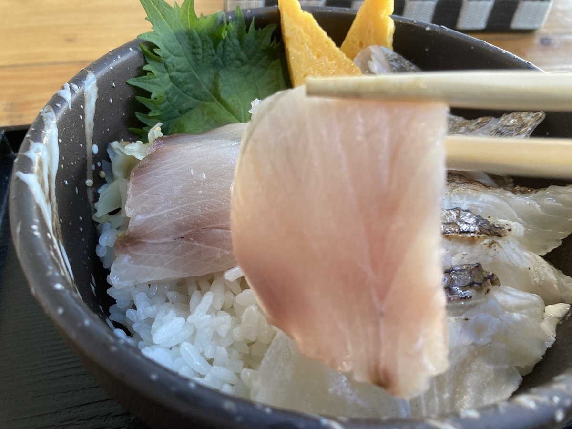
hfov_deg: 63.4
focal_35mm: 28
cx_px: 286
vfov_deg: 49.7
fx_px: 463
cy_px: 214
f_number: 1.8
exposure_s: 1/75
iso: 80
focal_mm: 3.99
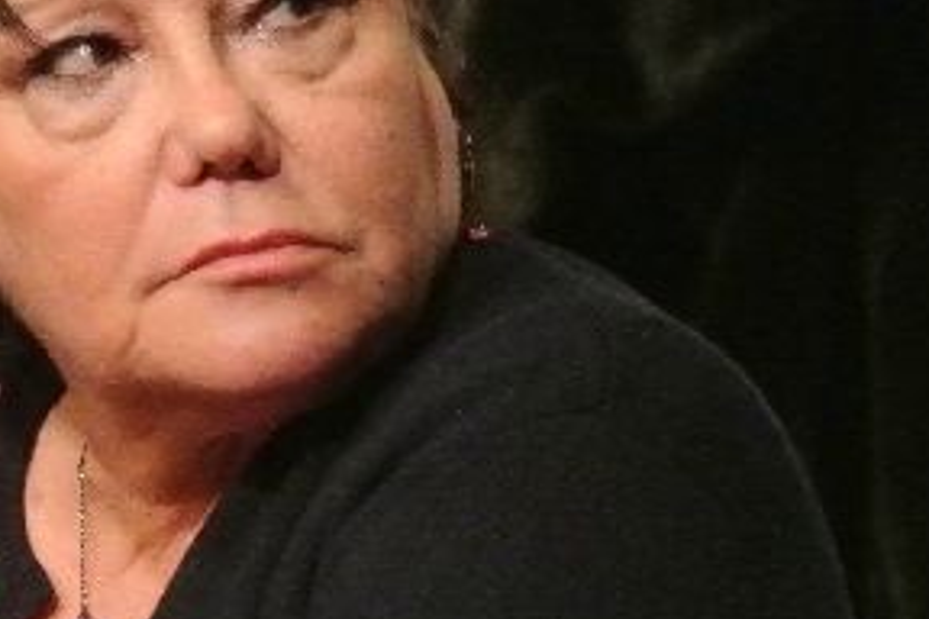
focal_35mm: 826
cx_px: 48
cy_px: 343
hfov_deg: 2.5
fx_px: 21314
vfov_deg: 1.7
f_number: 8
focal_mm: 110
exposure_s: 1/80
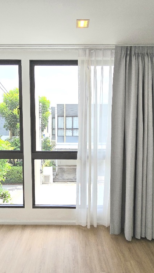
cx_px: 71
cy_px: 137
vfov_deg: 89.6
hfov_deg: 58.3
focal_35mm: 19
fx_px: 138
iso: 80
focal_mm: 2.2
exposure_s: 1/2000
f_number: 2.2
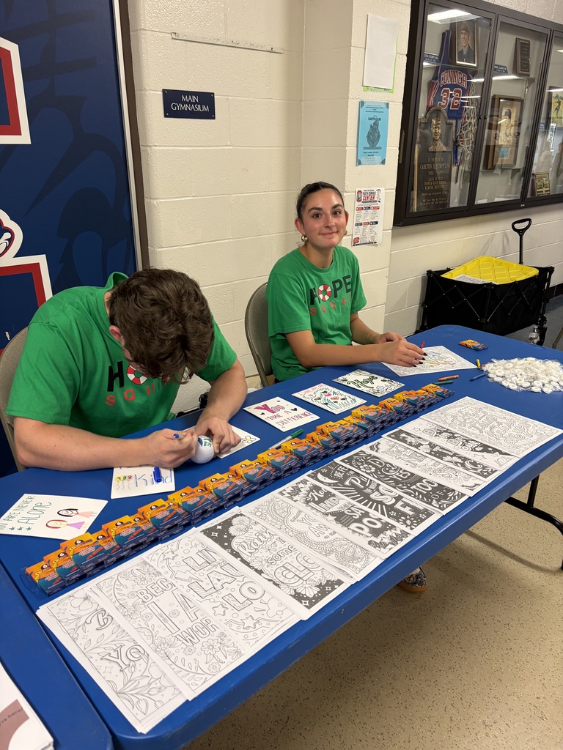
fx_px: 564
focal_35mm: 26
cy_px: 375
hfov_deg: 53.1
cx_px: 282
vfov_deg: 67.3
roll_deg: -0.4
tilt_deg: -22.6
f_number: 1.6
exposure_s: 1/60
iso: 100
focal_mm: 5.96
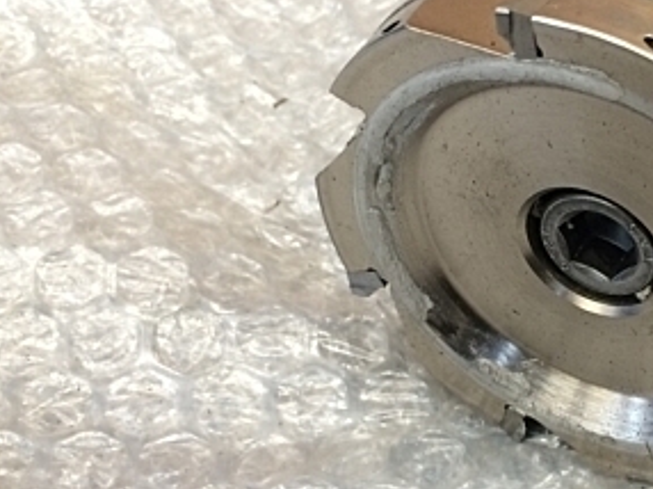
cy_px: 283
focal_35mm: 65
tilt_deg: -52.3
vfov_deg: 22.5
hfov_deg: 28.8
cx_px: 573
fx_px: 1225
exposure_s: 1/30
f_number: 2.2
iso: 125
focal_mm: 4.15
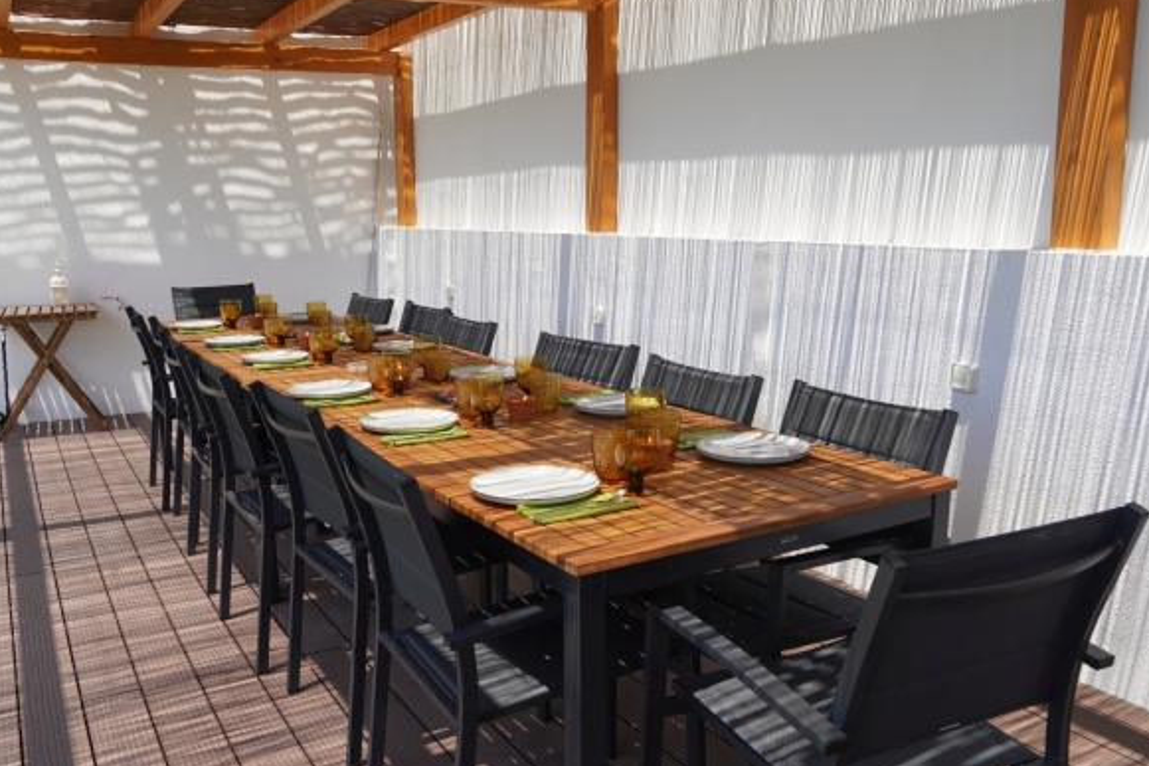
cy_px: 382
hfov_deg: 60.3
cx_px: 585
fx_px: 989
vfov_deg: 42.3
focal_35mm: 31
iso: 160
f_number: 7.1
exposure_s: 1/160
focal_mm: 20
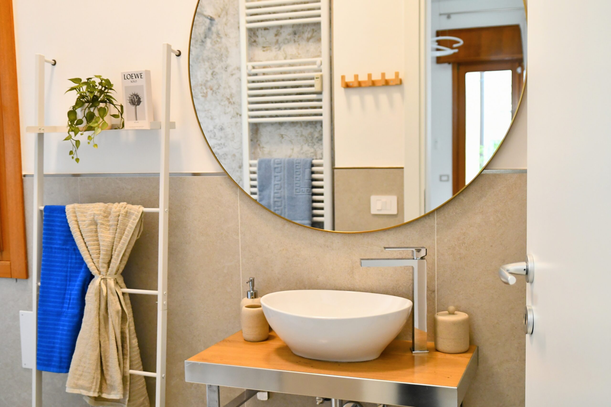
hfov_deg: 45.0
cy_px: 204
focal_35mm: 44
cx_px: 306
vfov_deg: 30.8
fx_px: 738
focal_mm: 29
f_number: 3.3
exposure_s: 1/125
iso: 1600
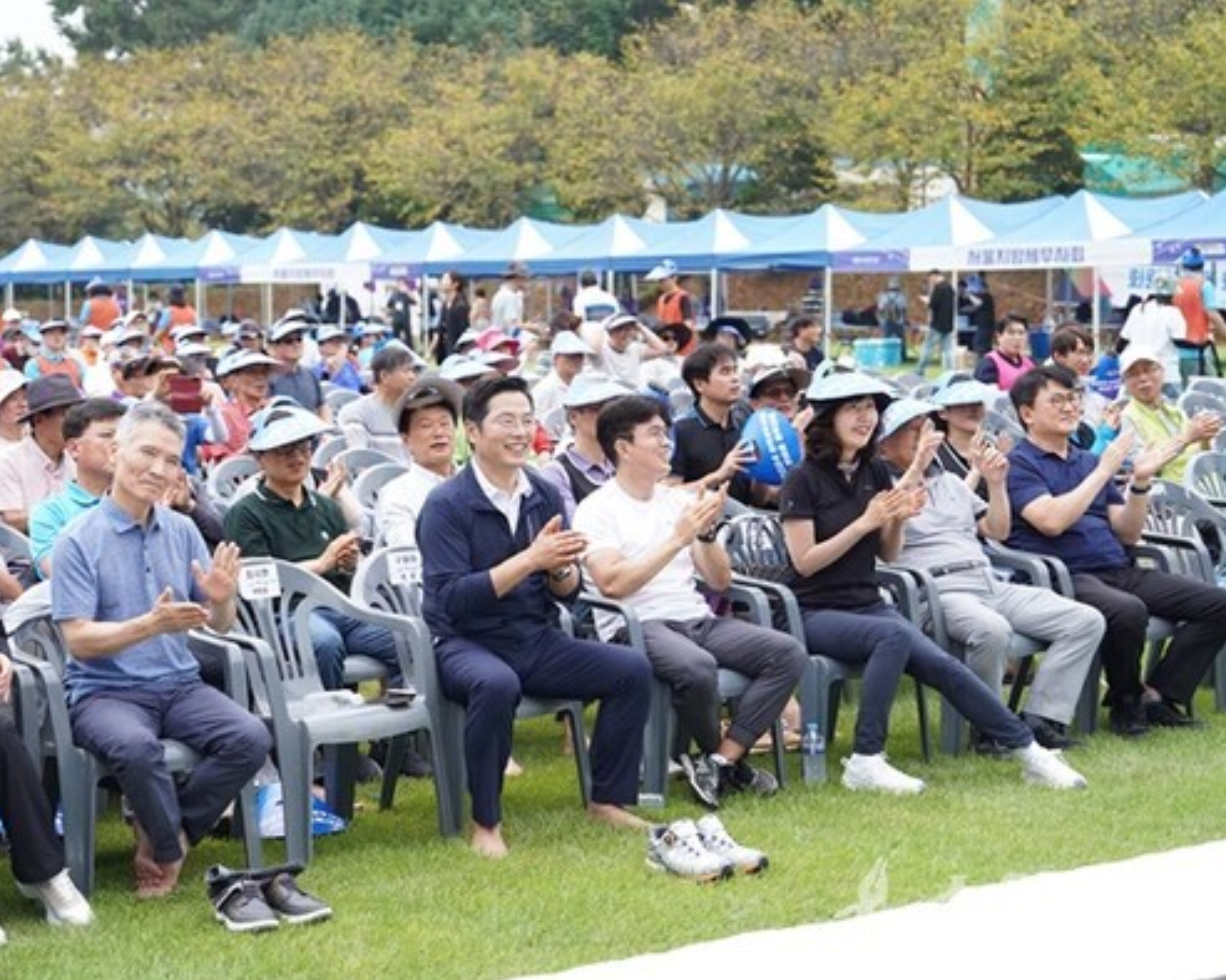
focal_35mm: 80
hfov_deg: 23.8
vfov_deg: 19.2
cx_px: 487
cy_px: 495
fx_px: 2902
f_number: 4.5
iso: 2500
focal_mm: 70
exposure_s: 1/4000
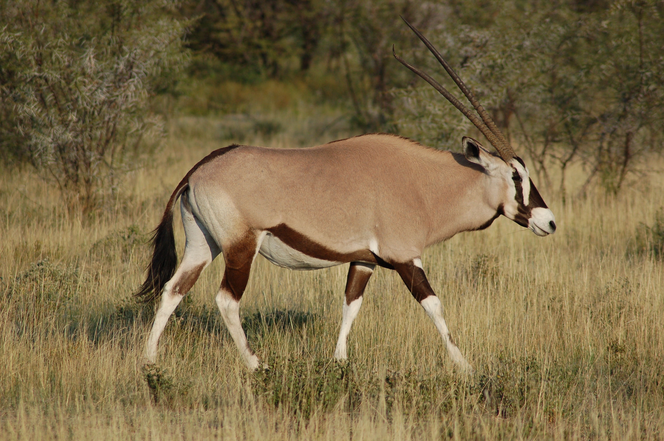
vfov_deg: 4.2
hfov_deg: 6.2
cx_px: 332
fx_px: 6081
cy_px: 220
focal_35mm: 330
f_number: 5.6
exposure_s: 1/2000
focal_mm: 220
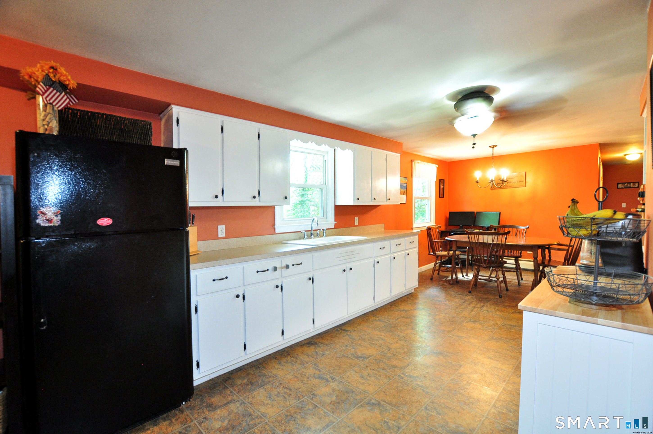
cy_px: 217
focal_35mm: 15
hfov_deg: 100.5
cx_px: 326
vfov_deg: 77.2
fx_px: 272
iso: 640
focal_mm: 10
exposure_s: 1/6
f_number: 4.5
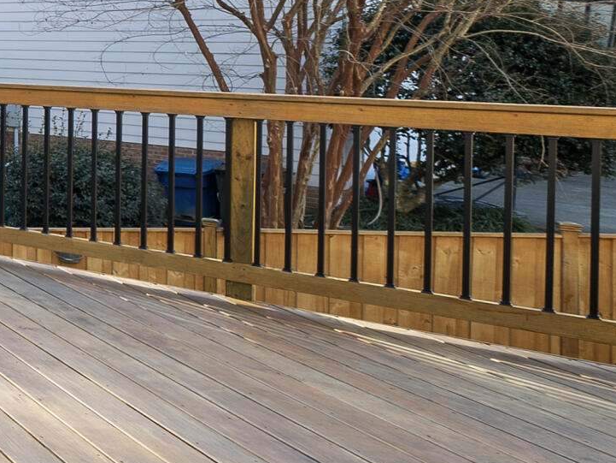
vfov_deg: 28.8
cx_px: -594
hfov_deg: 20.0
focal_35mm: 48
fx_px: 854
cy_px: 25
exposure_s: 1/125
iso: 80
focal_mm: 12
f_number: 7.1
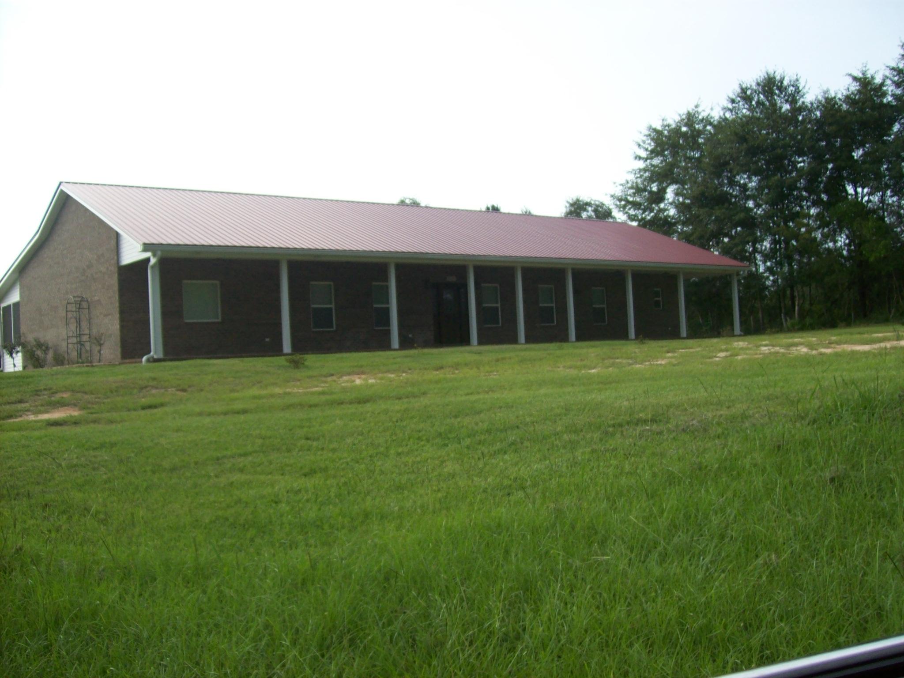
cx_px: 452
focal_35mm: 36
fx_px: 940
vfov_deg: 39.7
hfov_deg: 51.4
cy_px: 339
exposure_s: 1/535
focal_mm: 6
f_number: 2.7
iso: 80
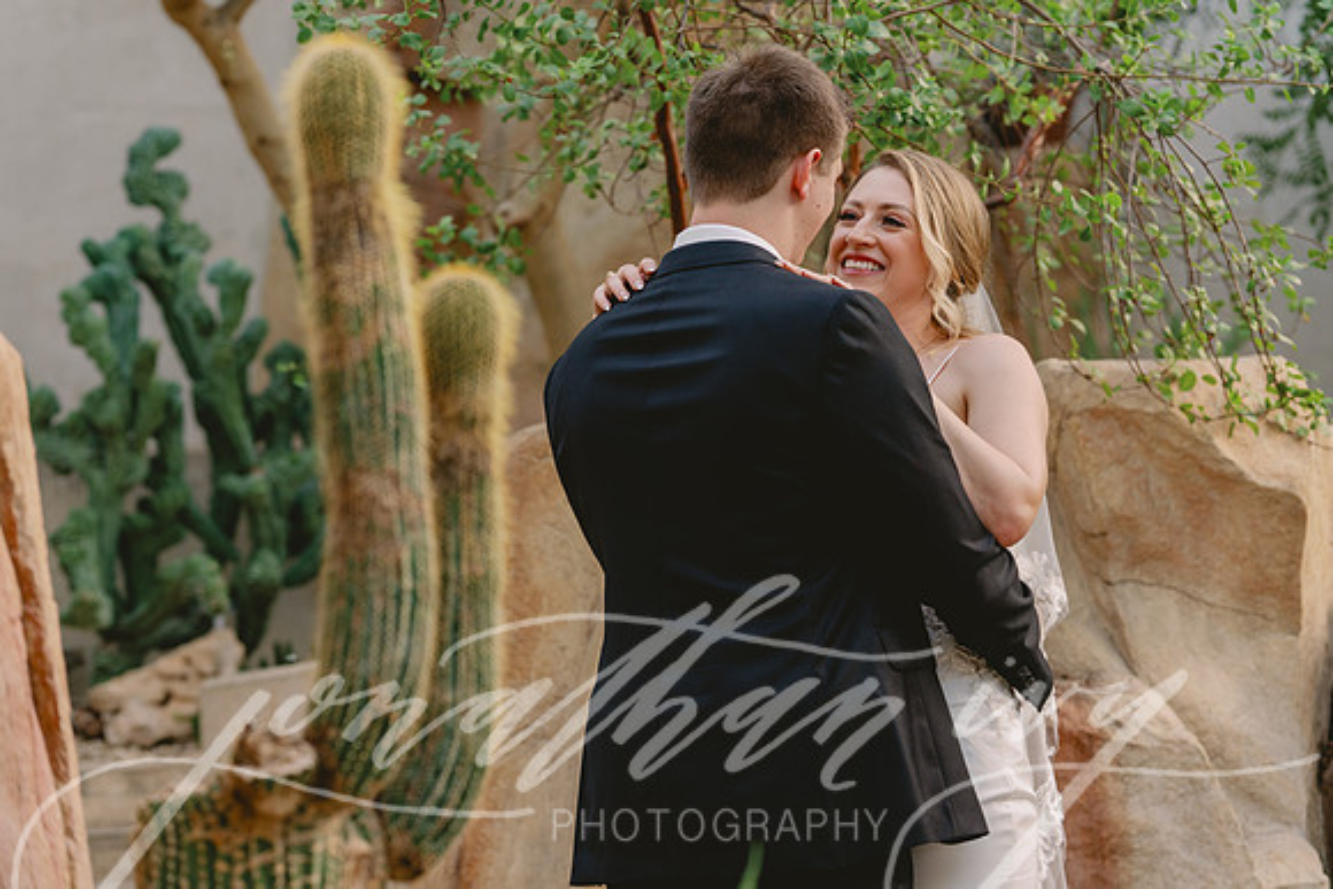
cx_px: 666
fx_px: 3889
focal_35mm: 105
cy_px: 444
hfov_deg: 19.5
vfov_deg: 13.0
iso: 800
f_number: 4
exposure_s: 1/160
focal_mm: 105
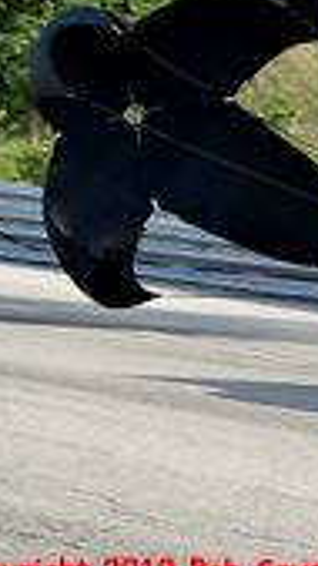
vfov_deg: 6.6
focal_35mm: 325
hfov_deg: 3.7
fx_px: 4874
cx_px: 663
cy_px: 157
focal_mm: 70
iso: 200
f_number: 5.6
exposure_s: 1/1000
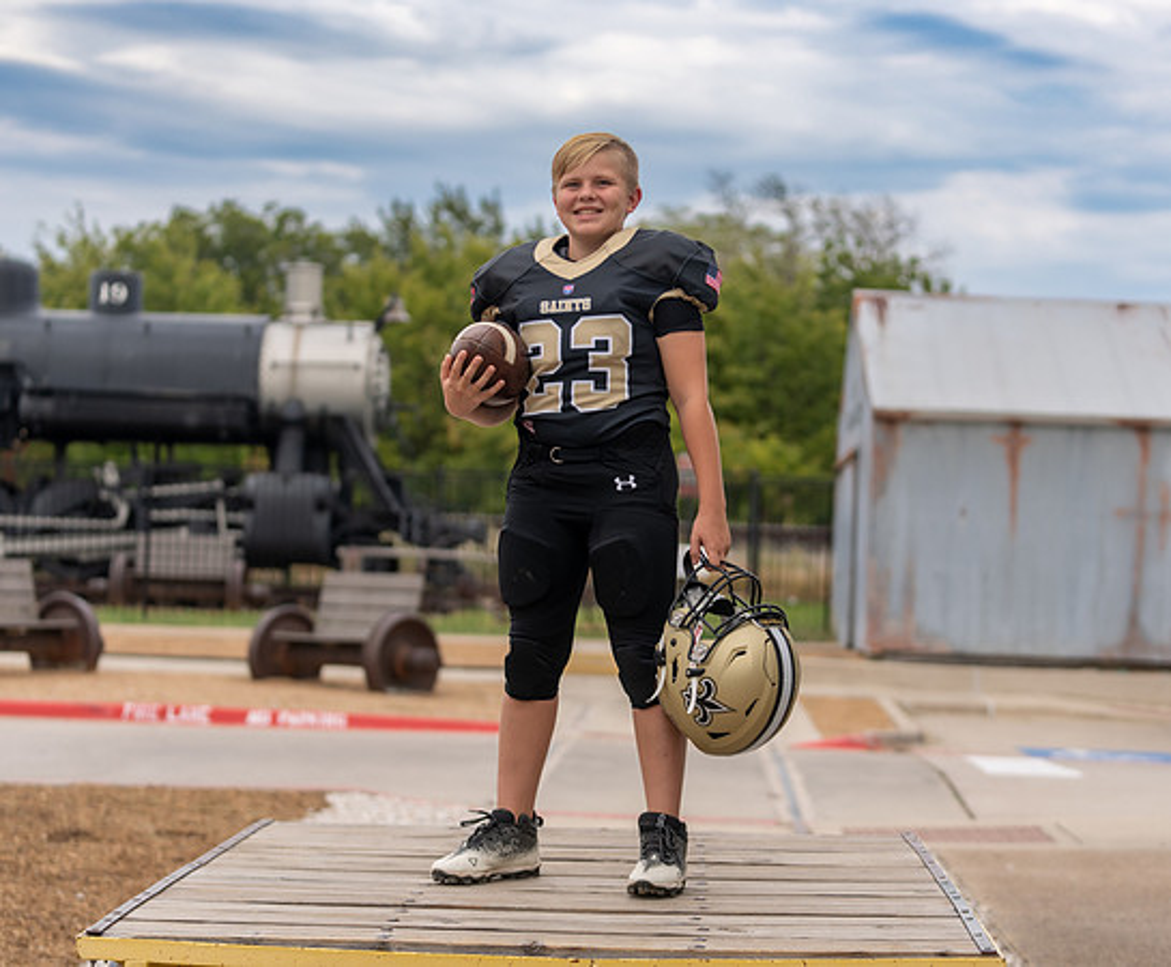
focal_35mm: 85
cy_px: 455
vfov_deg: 18.4
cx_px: 642
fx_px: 2988
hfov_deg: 22.2
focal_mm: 70
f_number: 2.8
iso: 100
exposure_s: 1/400
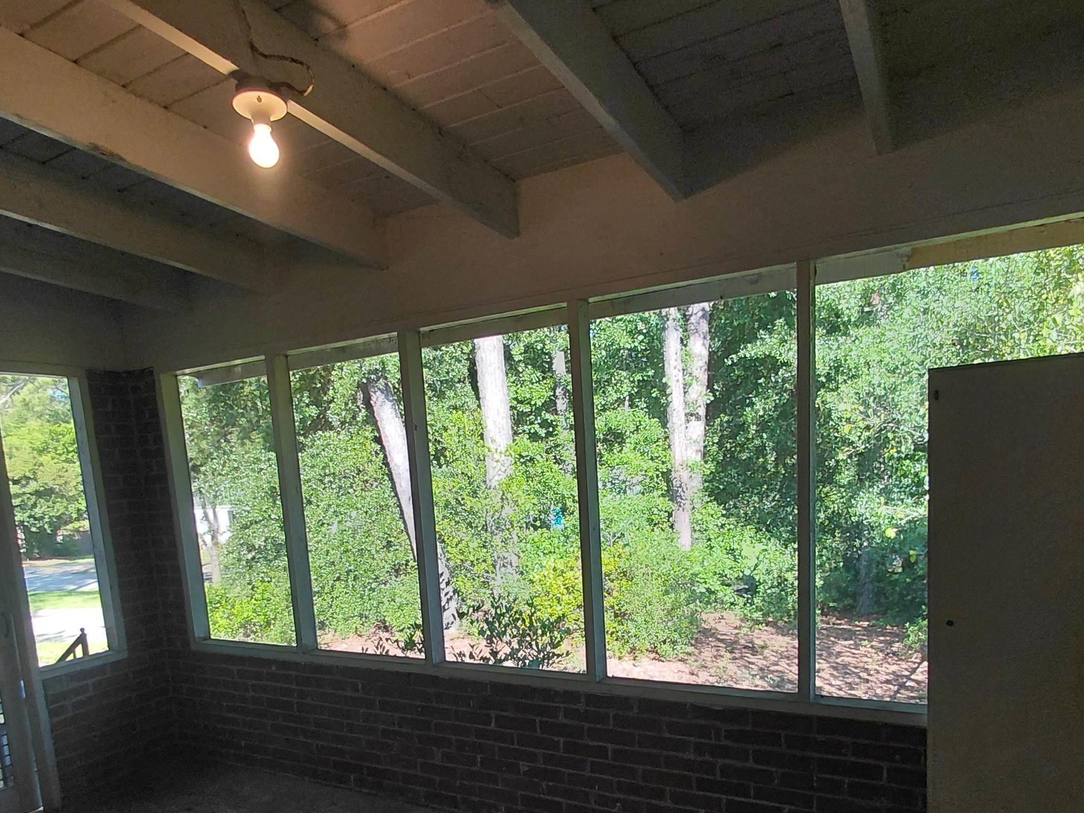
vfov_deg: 55.0
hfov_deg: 71.6
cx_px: 543
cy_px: 574
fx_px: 752
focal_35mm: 24
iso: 64
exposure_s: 1/120
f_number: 2.2
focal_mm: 1.64
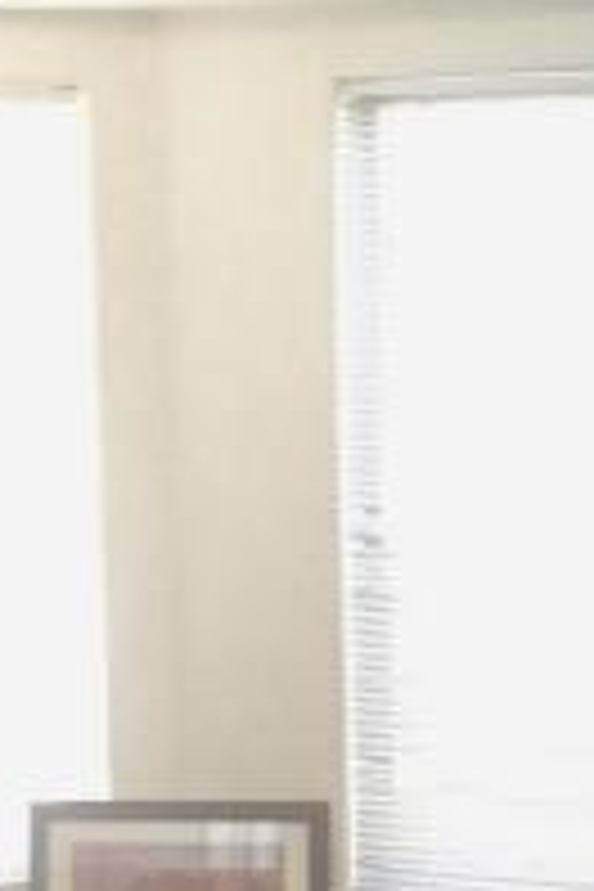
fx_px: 2896
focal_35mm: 117
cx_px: 436
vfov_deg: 17.1
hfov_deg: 11.7
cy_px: 914
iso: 250
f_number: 2.2
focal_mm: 4.15
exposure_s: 1/20
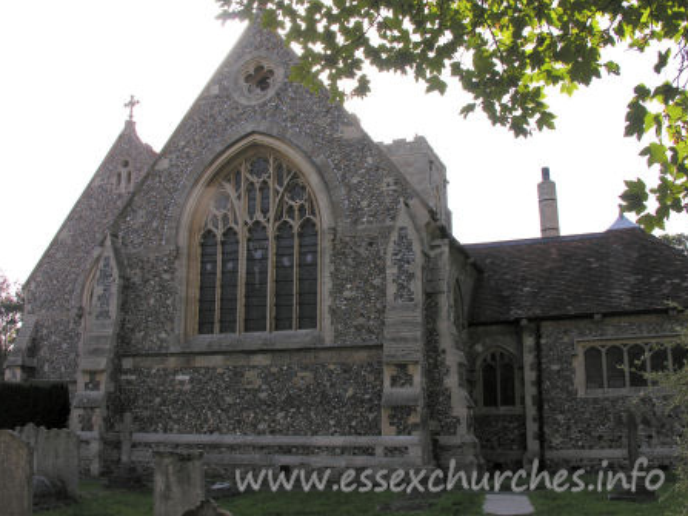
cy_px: 252
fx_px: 715
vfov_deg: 39.6
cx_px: 337
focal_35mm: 36
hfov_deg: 51.4
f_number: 5
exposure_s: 1/134
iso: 50
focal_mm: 8.9
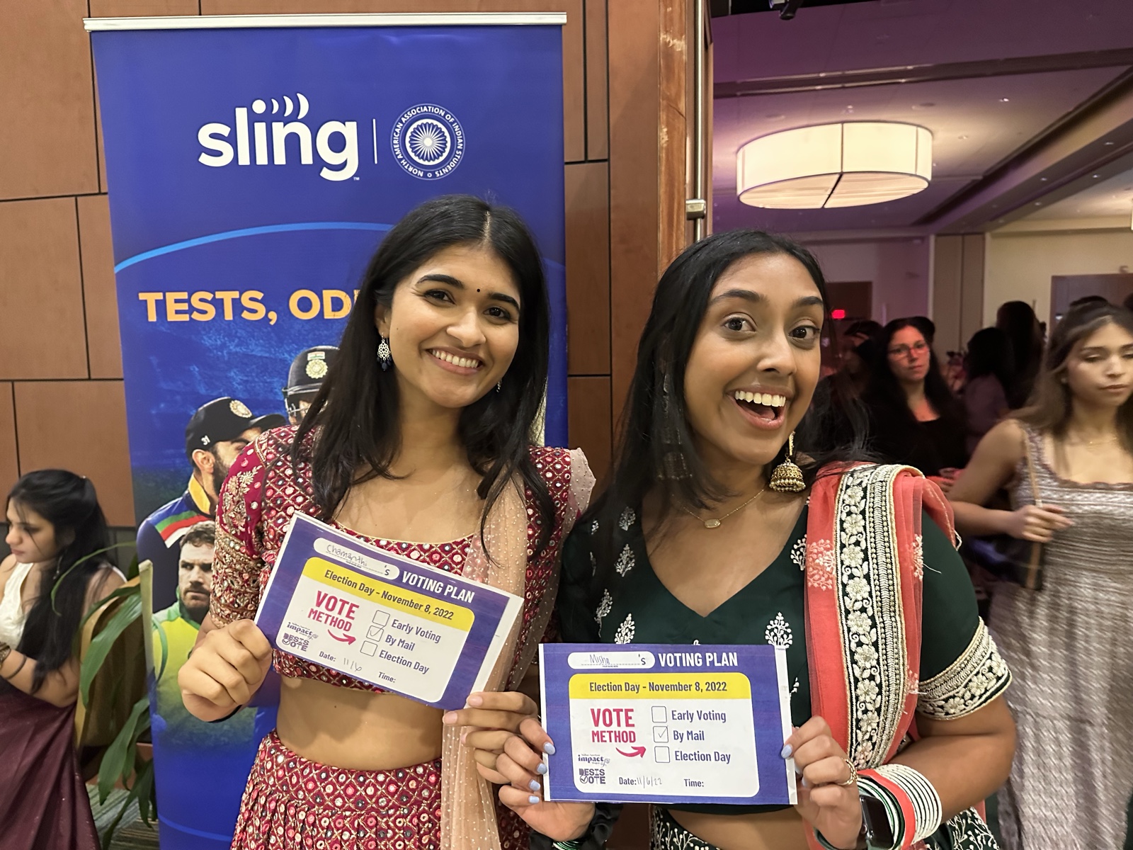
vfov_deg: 56.8
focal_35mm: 24
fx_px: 786
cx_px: 566
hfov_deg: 71.6
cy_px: 425
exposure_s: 1/30
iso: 1000
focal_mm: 6.86
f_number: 1.78
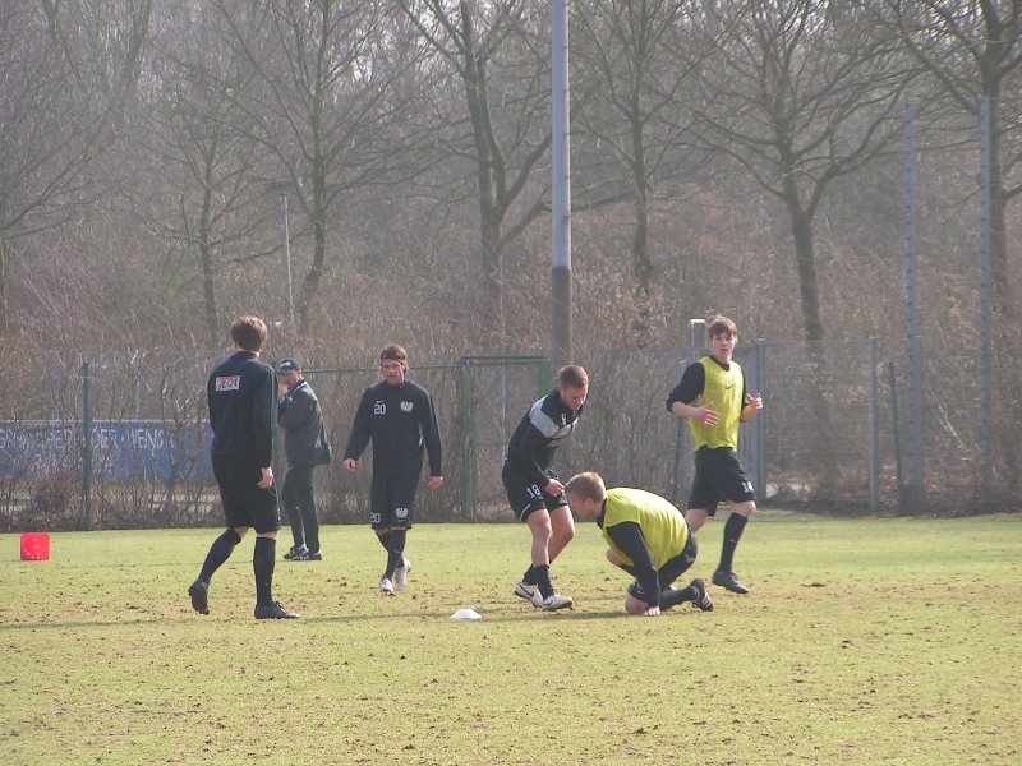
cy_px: 383
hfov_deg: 8.4
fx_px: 6968
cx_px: 511
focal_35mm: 236
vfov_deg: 6.3
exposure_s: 1/400
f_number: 3.5
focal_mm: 36.1
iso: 50
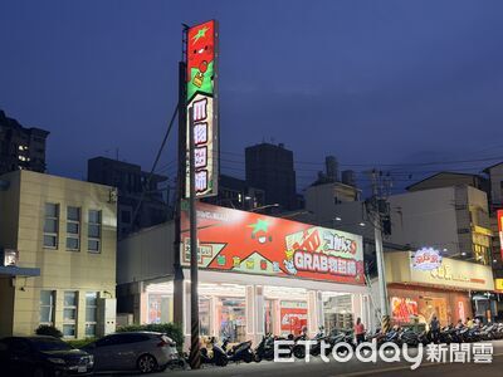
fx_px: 697
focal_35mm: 48
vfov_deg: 30.3
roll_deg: +1.1
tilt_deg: +11.5
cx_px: 252
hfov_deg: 39.7
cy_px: 188
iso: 250
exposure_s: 1/60
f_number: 1.78
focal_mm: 6.76
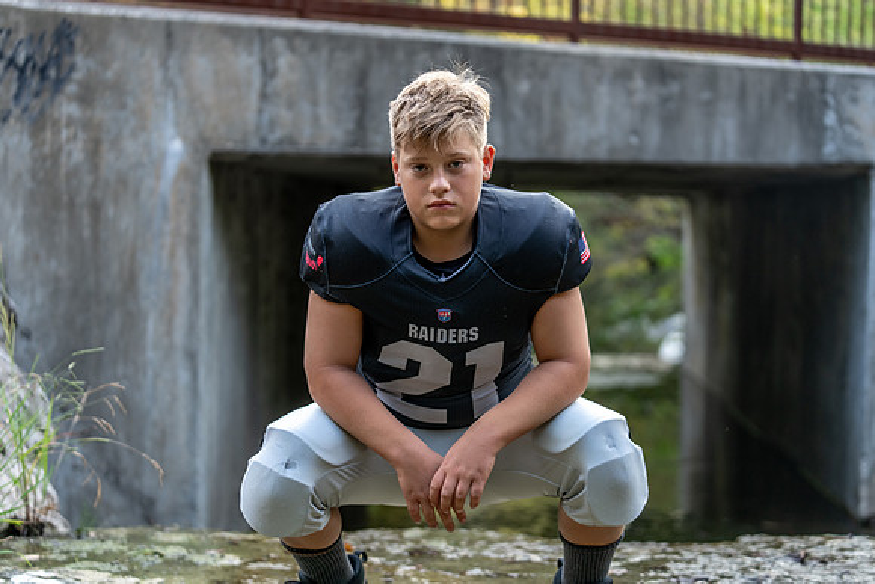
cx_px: 438
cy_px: 292
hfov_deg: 28.8
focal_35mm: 70
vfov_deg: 19.5
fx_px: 1702
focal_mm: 70
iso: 500
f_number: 2.8
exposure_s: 1/320
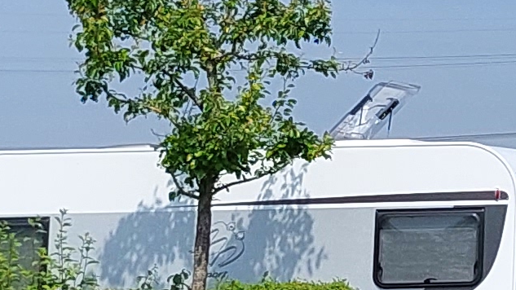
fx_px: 2613
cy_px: -270
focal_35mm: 191
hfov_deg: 10.0
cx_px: 1211
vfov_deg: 6.2
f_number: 1.8
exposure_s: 1/1854
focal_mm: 5.23
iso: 40
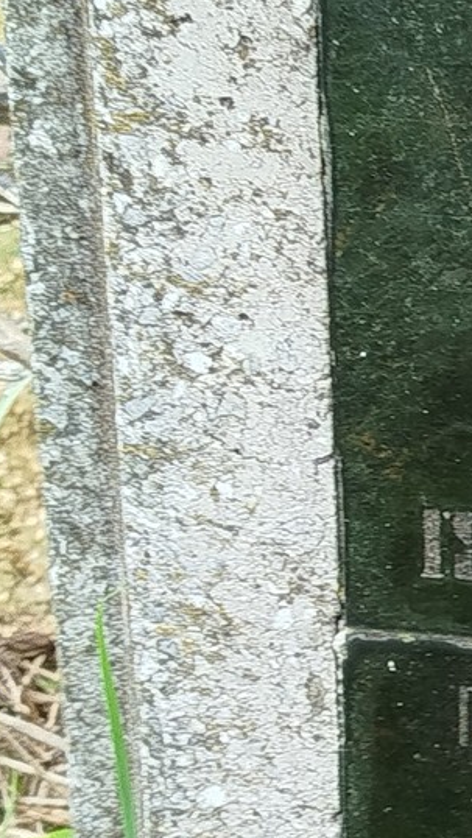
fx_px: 3112
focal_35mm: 140
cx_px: 953
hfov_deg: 8.2
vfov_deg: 15.3
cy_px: 408
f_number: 1.7
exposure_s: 1/100
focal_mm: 5.31
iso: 80
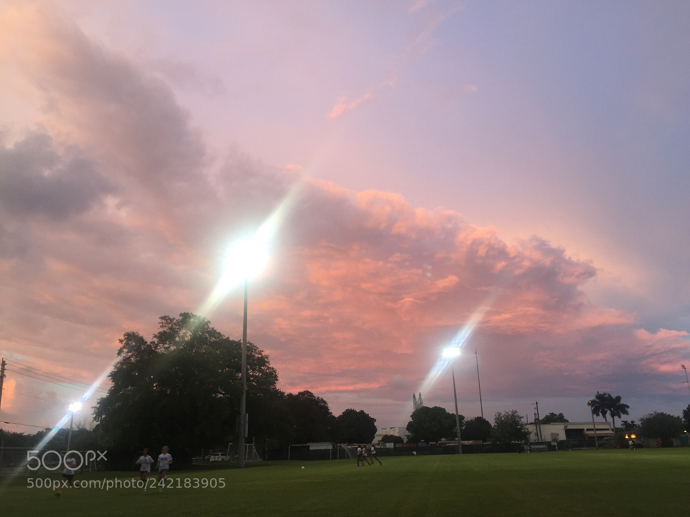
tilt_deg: +16.8
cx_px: 345
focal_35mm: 29
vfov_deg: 48.2
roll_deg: +2.6
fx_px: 578
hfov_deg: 61.7
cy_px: 258
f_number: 2.2
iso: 32
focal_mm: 4.15
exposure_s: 1/60
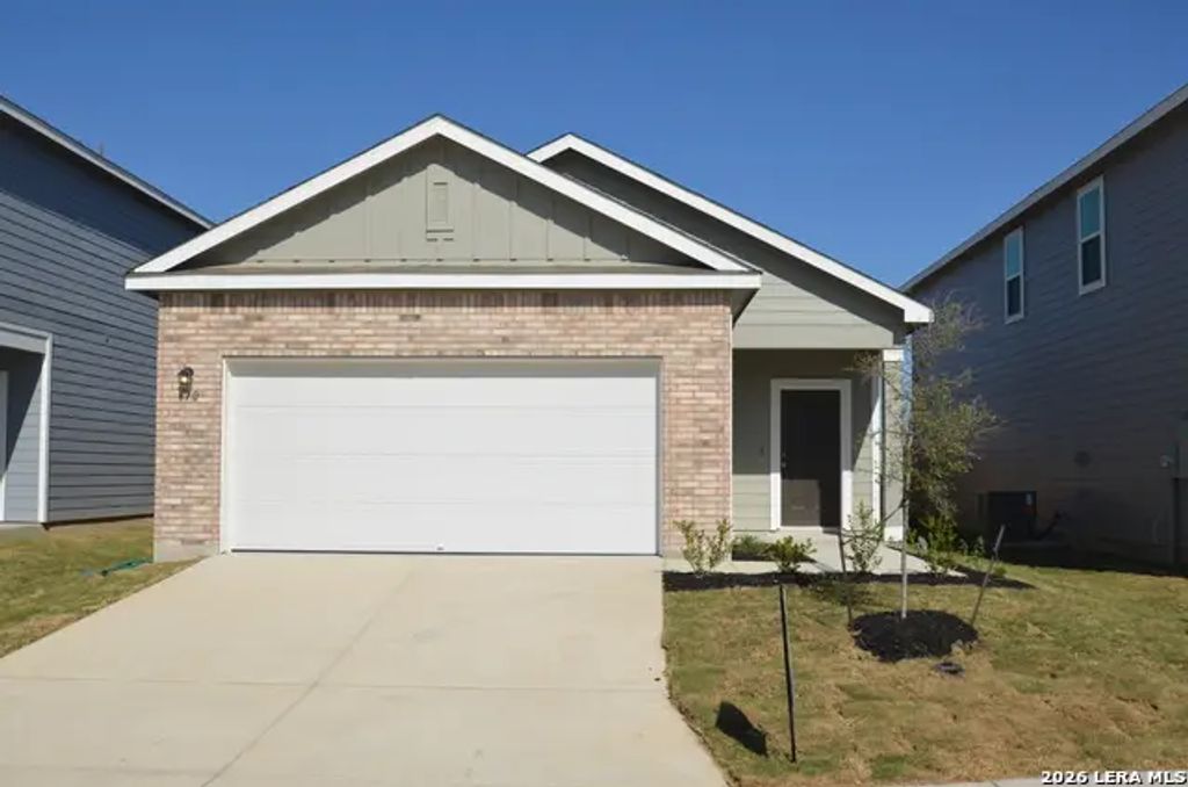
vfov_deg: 36.7
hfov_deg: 53.2
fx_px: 1185
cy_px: 394
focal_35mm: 36
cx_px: 594
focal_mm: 24
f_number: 10
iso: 100
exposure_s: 1/400
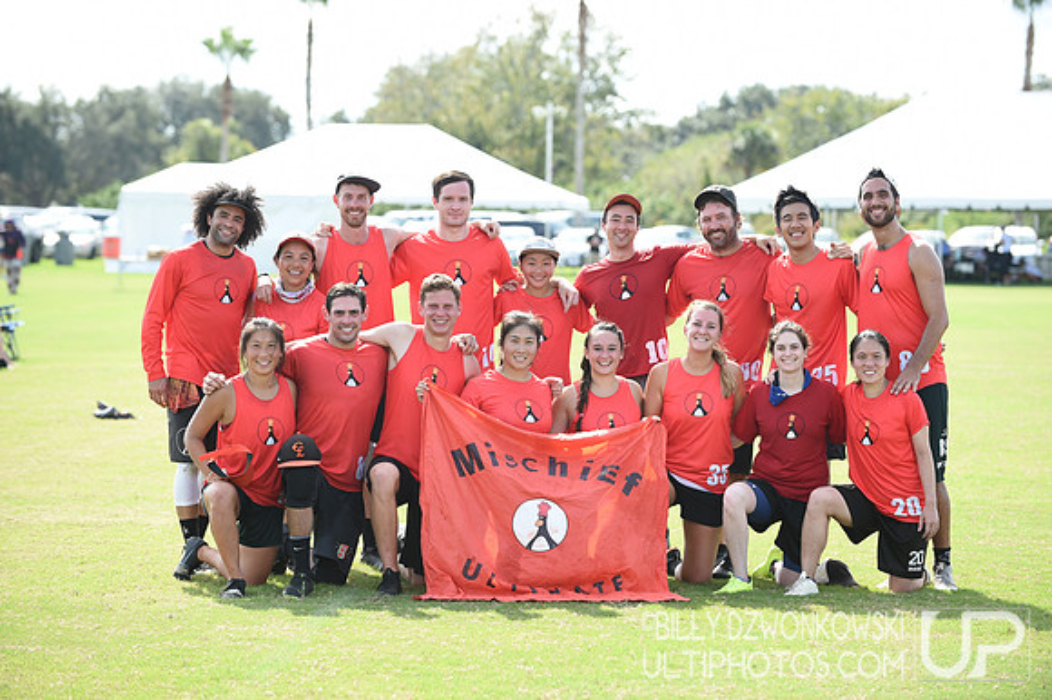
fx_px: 3797
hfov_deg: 15.8
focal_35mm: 130
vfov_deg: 10.5
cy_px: 350
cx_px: 526
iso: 100
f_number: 5
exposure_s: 1/250
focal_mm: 130
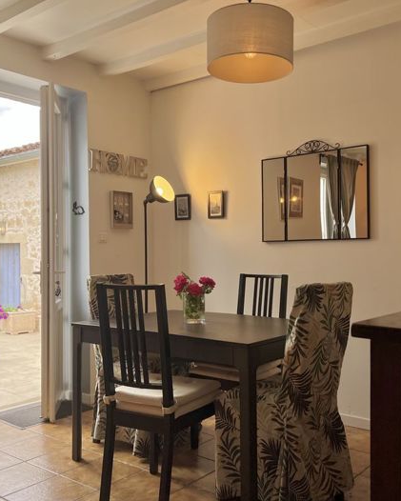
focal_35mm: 34
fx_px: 504
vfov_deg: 52.8
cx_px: 221
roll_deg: -1.1
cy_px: 250
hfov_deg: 43.3
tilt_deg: -0.3
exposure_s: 1/383
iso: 50
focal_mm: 5.7
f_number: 1.5
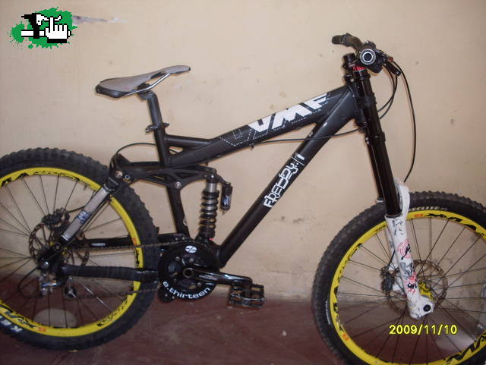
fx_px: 534
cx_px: 243
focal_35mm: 38
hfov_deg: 48.9
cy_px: 182
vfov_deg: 37.8
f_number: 2.8
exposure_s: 1/45
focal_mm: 6.3
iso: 100
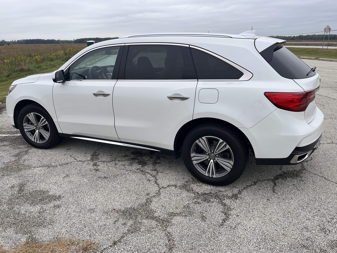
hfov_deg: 65.3
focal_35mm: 27
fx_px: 263
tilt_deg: -16.1
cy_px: 123
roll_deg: +0.9
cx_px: 170
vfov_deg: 51.3
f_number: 1.6
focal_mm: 5.1
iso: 50
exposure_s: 1/2222
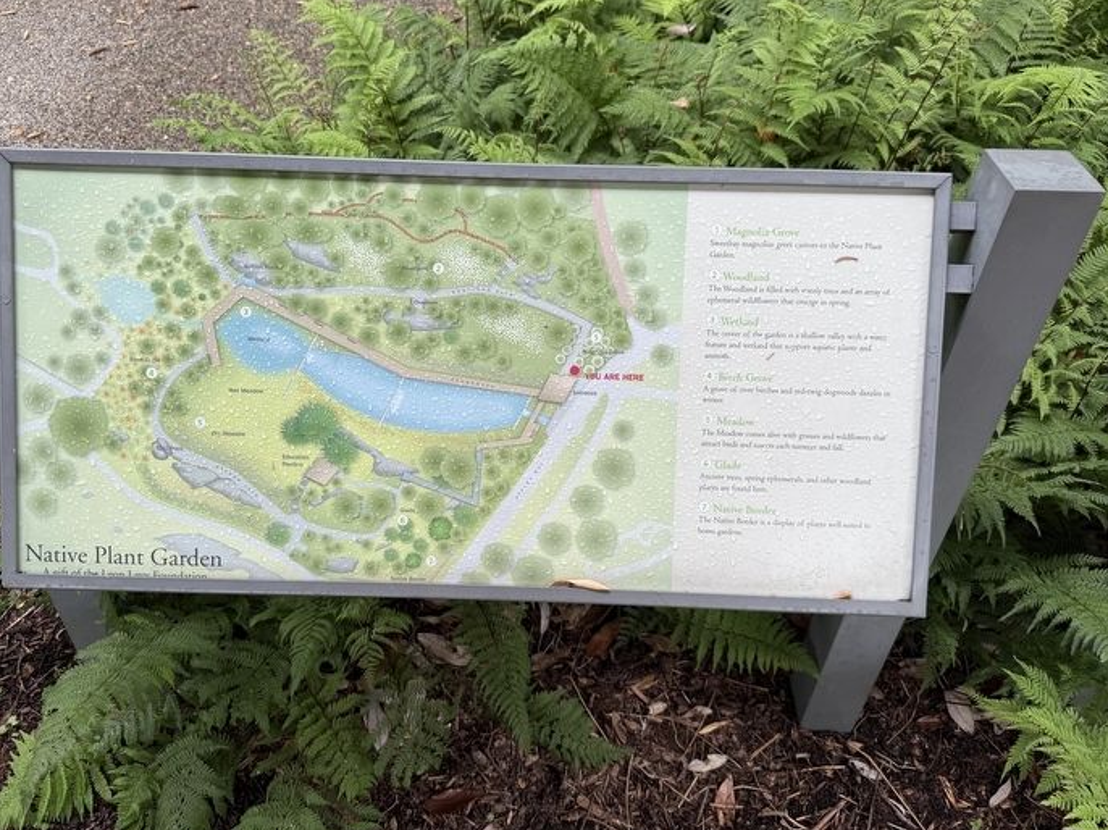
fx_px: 896
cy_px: 378
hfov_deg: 63.3
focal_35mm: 28
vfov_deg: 49.7
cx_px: 489
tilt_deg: -45.1
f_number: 1.78
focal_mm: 6.76
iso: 64
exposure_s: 1/182
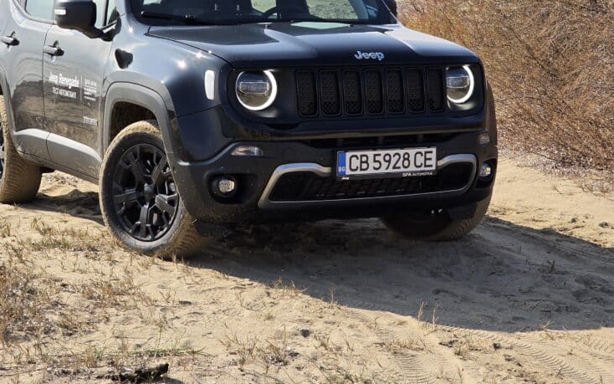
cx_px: 242
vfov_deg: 12.8
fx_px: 1707
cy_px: 66
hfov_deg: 20.4
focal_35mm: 102
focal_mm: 7.9
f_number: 2.4
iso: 50
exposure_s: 1/1714
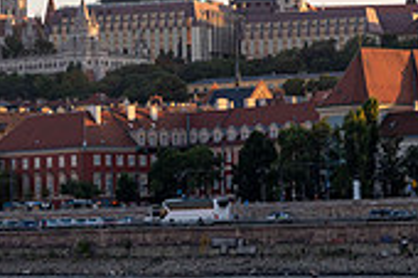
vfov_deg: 5.4
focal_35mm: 254
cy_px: 115
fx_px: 2946
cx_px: -102
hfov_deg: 8.0
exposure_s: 1/200
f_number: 5
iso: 64
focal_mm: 70
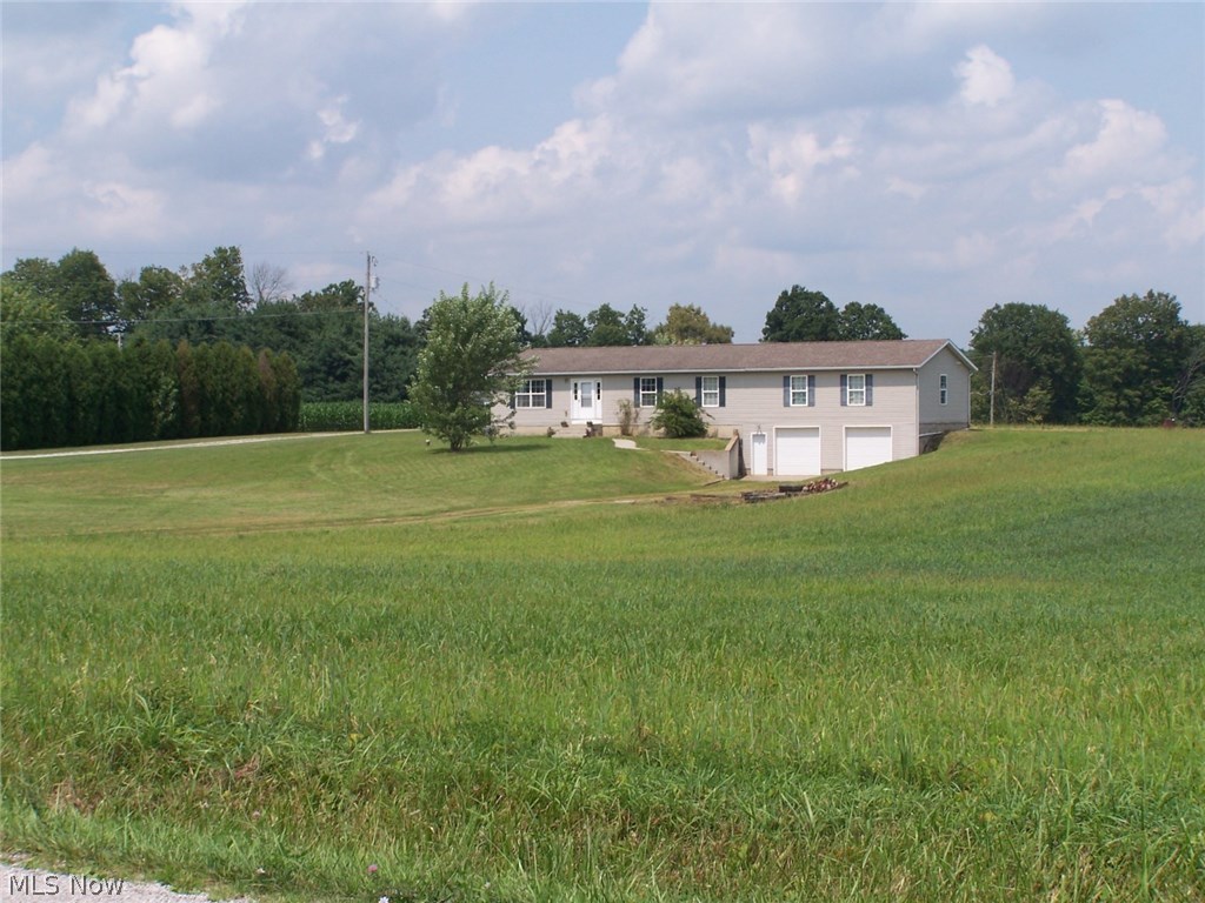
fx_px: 2332
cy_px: 452
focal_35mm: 67
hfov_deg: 29.0
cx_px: 602
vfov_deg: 21.9
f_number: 4.5
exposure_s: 1/800
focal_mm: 11.1
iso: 80
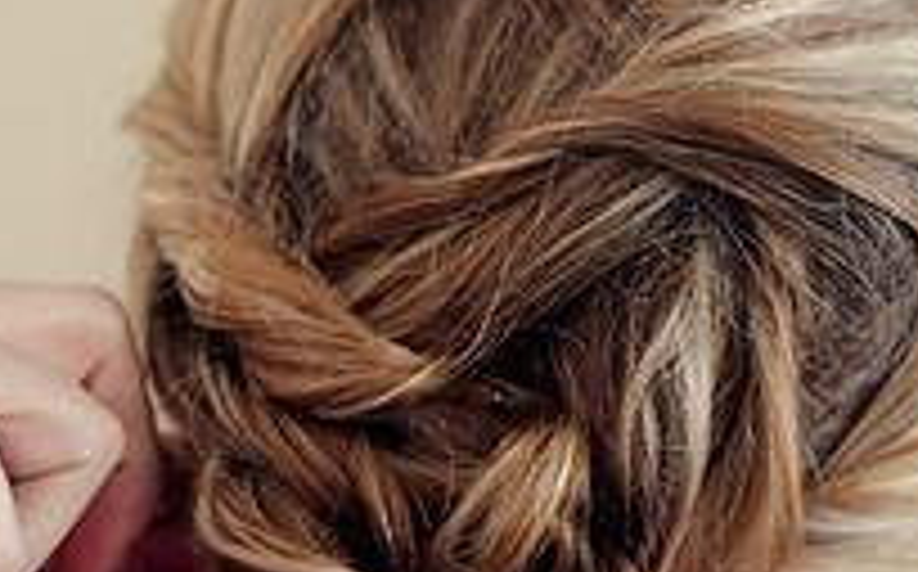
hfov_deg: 14.4
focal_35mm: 145
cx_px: 274
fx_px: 3624
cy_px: 527
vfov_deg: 9.0
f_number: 2.2
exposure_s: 1/125
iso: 800
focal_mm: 50
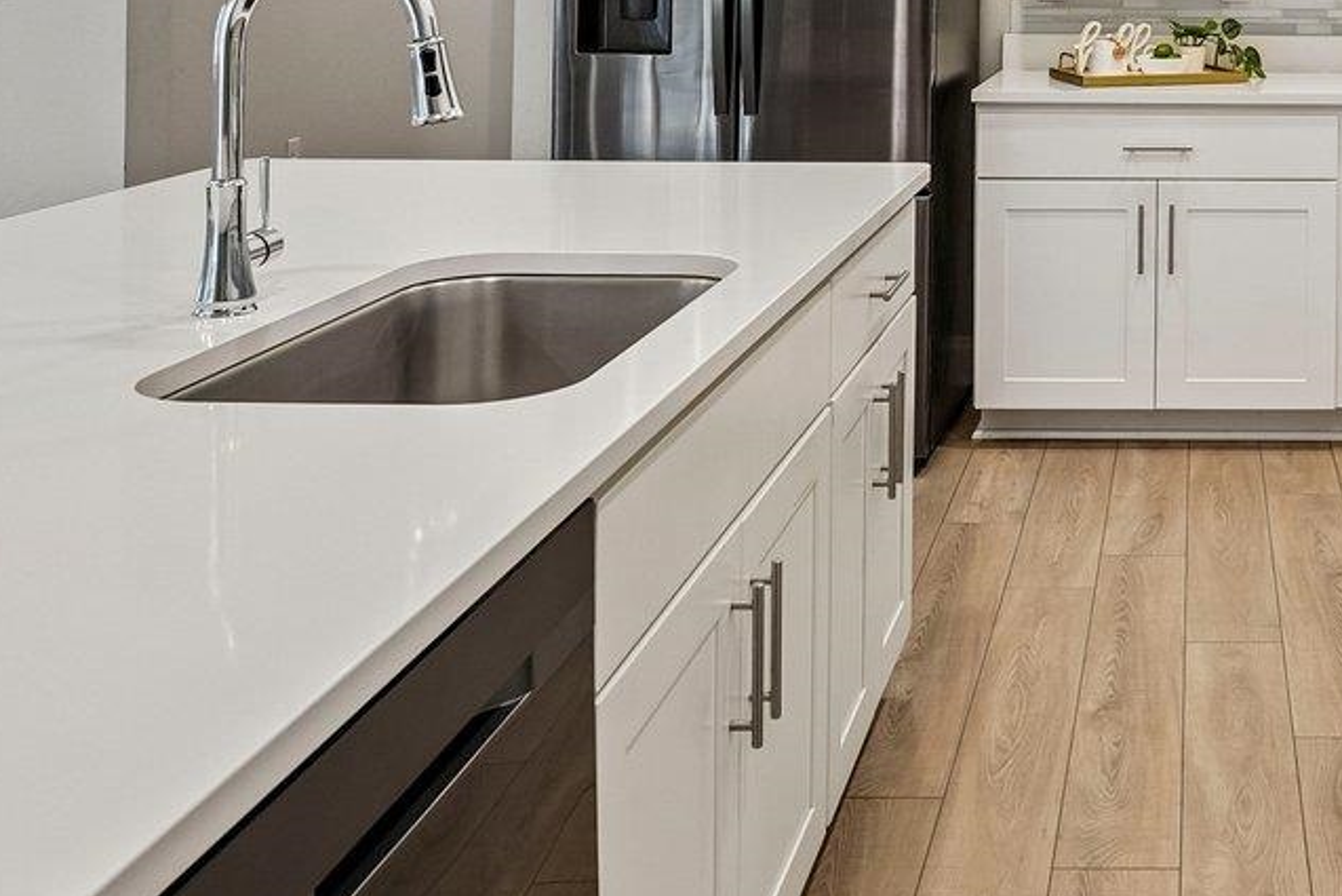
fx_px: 1678
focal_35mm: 45
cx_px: 1232
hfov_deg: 40.0
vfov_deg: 27.1
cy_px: -119
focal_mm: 14
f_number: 8
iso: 100
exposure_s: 1/3.33
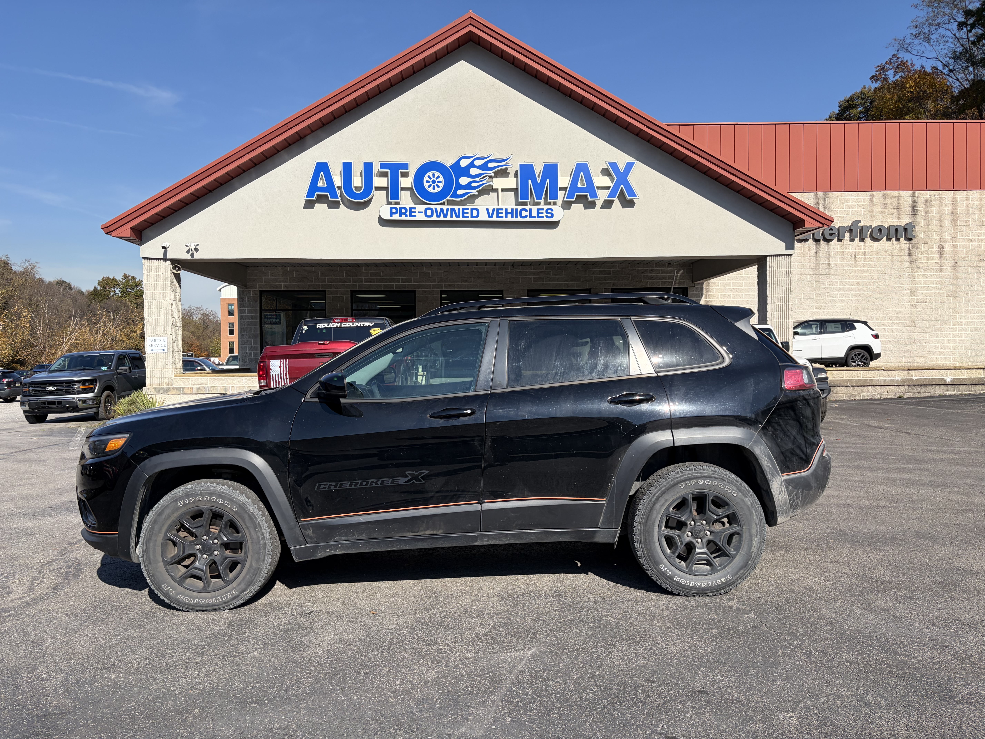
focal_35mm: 26
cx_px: 492
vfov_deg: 53.1
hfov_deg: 67.3
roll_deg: +1.1
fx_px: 740
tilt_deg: +0.0
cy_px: 370
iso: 50
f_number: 1.6
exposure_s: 1/3831
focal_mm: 5.96
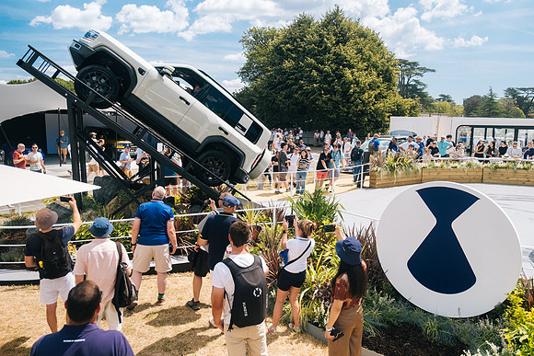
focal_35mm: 26
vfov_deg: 49.0
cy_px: 178
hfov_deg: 68.6
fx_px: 391
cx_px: 267
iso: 400
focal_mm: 17.6
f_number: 2.8
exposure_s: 1/1250
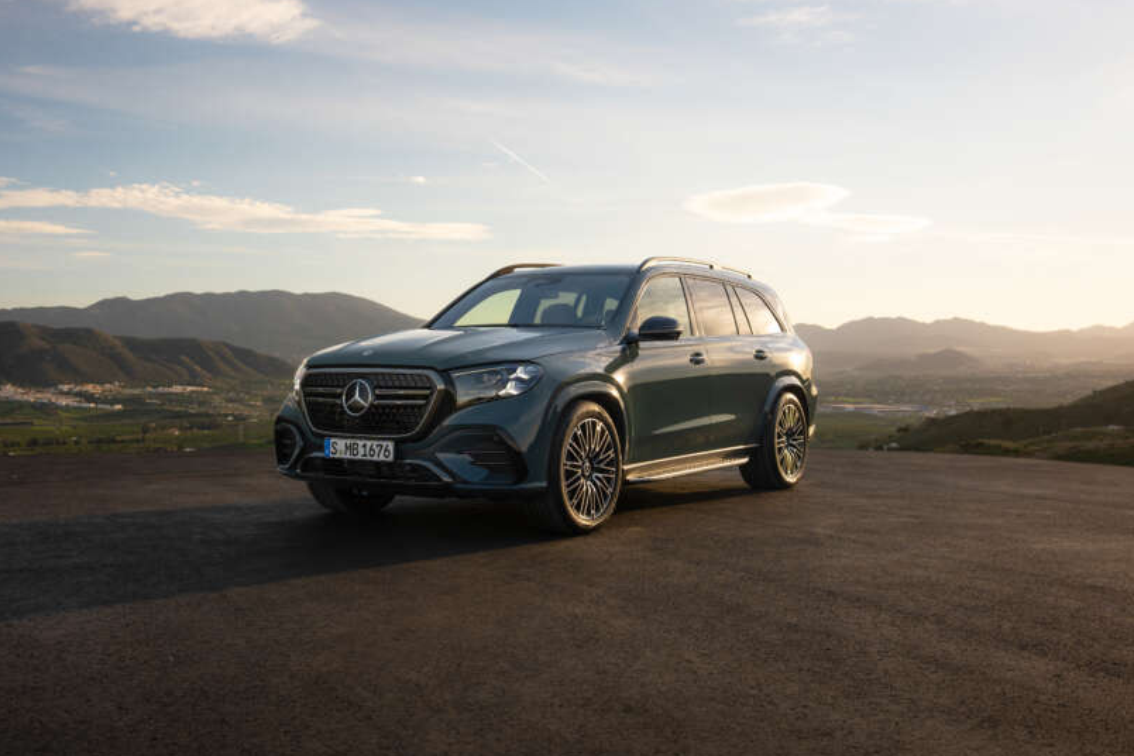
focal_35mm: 37
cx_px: 540
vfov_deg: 35.9
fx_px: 1165
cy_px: 396
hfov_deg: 51.9
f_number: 5
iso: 100
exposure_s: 1/250
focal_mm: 35
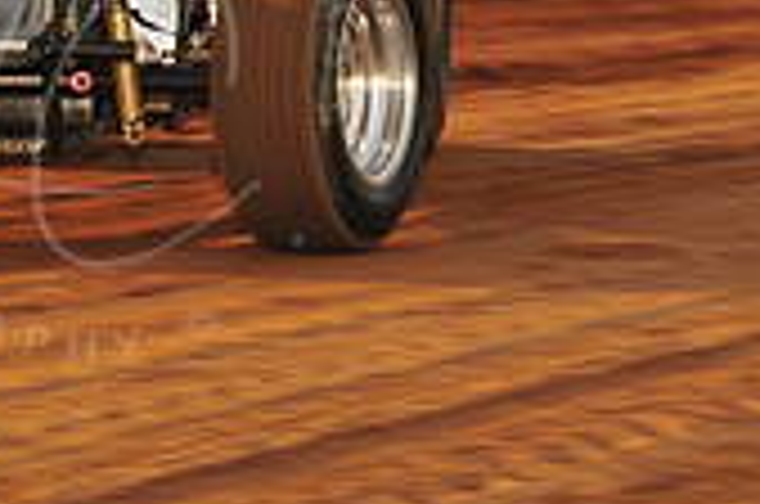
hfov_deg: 6.0
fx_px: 7248
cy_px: -324
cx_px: 90
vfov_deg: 4.0
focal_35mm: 344
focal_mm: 100
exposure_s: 1/320
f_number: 8
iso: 400
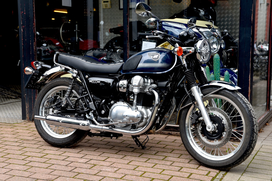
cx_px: 136
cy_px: 90
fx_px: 438
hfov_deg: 34.5
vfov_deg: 23.4
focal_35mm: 58
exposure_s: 1/100
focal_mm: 58
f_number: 5
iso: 100
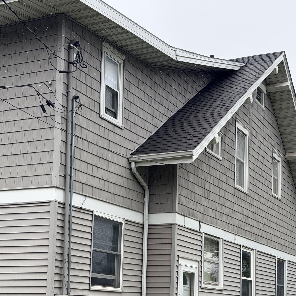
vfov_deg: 25.8
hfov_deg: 26.1
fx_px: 639
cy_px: 225
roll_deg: -1.7
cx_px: 154
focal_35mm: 66
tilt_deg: +7.3
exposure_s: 1/1133
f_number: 1.78
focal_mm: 6.76
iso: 100
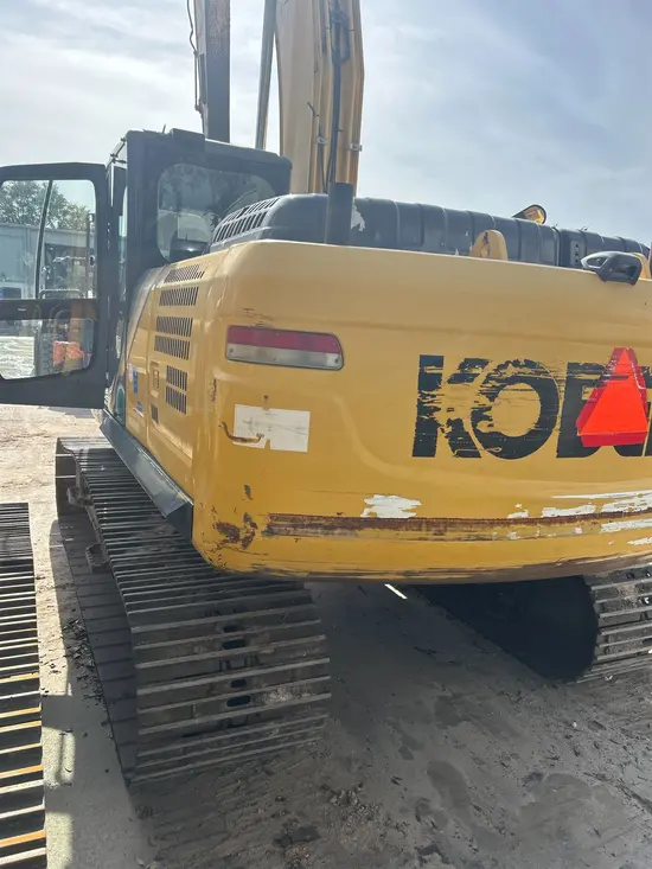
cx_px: 326
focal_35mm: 26
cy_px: 434
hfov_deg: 53.1
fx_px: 653
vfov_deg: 67.3
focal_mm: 5.7
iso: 50
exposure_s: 1/2632
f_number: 1.5
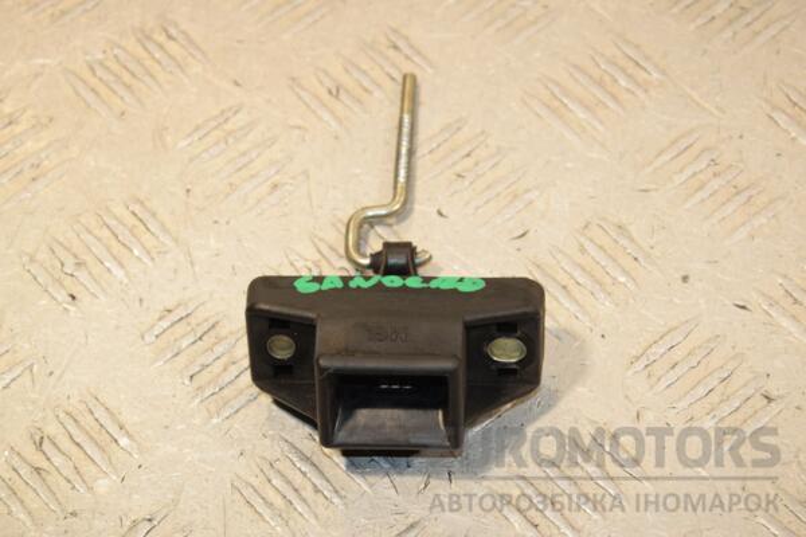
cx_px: 403
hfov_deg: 17.1
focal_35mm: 120
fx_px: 2686
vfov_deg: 11.4
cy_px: 268
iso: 800
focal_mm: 80
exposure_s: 1/200
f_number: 8
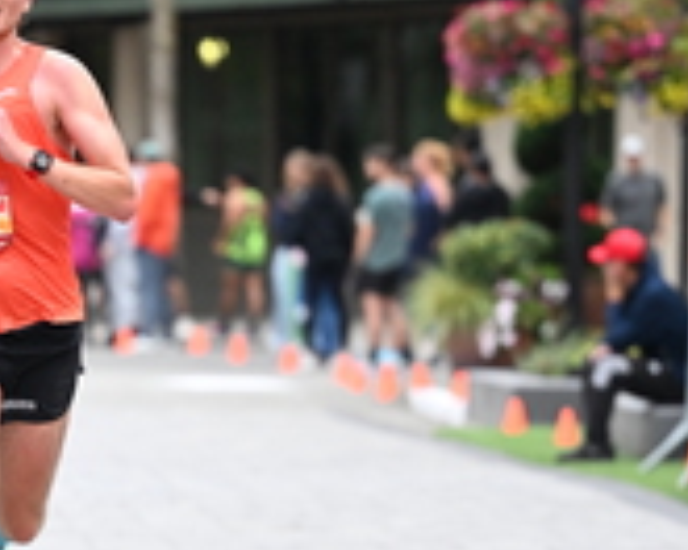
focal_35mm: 407
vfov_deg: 3.8
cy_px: 429
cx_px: 19
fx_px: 8287
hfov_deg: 4.7
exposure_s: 1/1250
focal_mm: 130
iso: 1600
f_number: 2.8
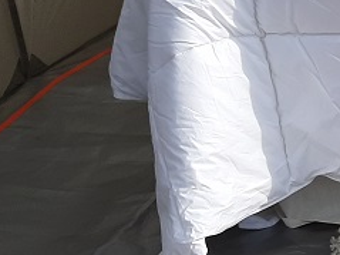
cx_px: 606
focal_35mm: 98
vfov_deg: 15.1
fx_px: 962
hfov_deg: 16.8
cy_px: 99
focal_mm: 3.93
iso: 40
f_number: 1.7
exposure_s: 1/1346
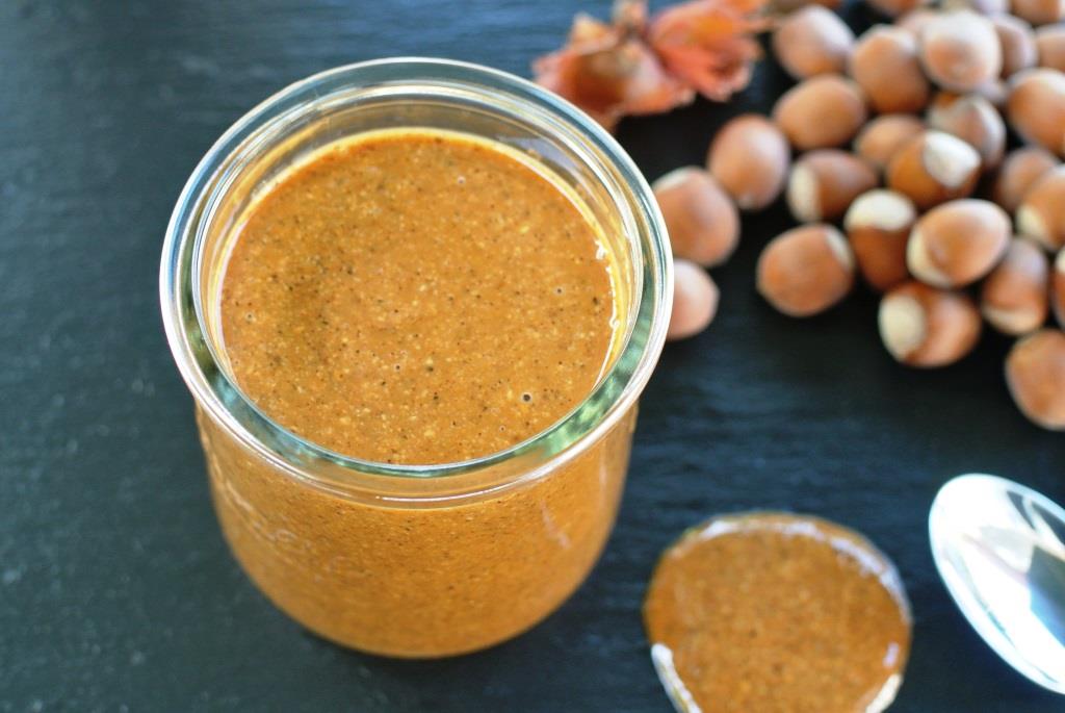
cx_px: 532
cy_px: 356
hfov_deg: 40.3
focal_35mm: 49
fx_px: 1451
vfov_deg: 27.6
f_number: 3.5
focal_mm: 18.5
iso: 400
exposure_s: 1/125
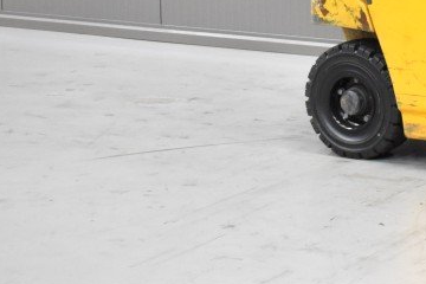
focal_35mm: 120
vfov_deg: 10.9
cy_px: -186
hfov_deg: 15.3
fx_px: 1420
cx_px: 698
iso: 1600
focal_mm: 24
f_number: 5
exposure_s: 1/30
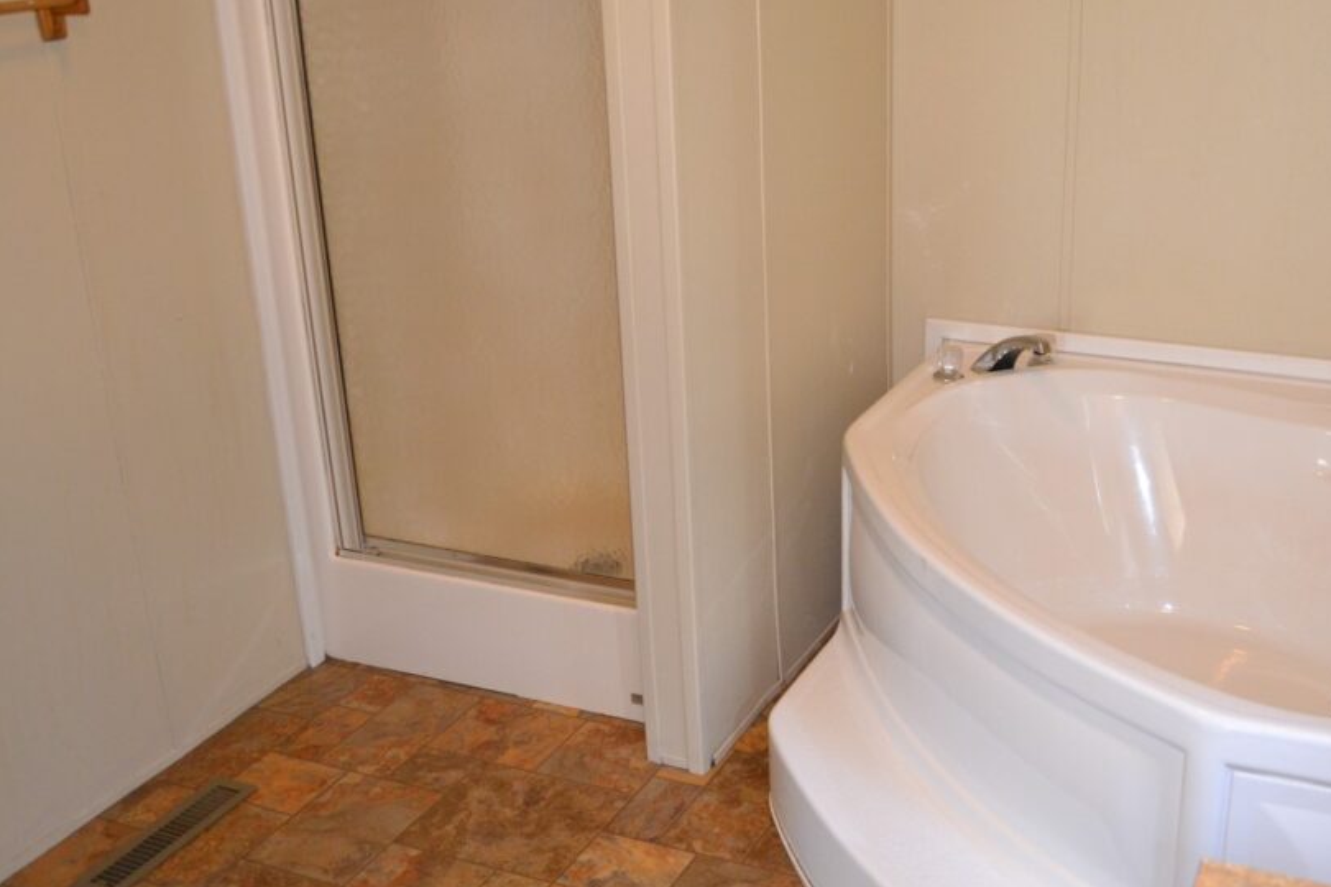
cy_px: 444
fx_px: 1479
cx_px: 879
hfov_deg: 47.7
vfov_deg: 33.4
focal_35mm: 40
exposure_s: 1/60
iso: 1100
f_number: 3.5
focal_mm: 18
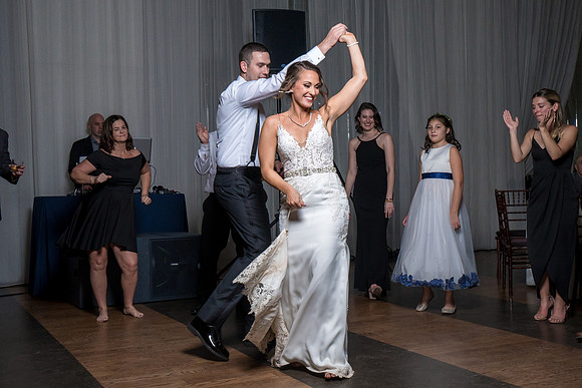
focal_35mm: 46
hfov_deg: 42.4
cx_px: 269
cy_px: 181
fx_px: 751
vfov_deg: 29.0
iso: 2000
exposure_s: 1/200
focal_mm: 35
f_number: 5.6
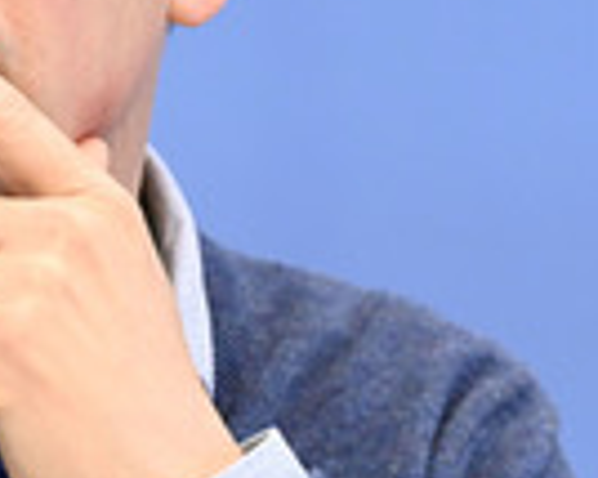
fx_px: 8118
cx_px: -96
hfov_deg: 4.2
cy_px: -9
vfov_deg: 3.4
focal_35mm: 459
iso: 4000
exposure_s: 1/640
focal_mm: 145
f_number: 5
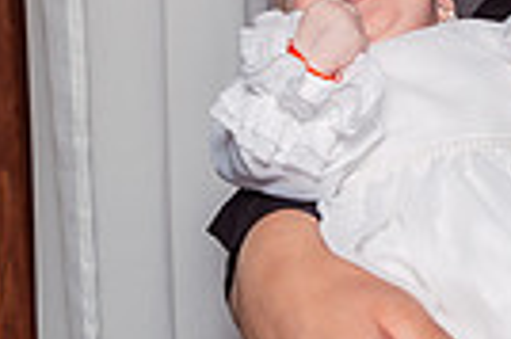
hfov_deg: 12.5
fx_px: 2311
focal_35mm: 163
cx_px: 472
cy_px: 53
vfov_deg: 8.4
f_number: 3.5
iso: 320
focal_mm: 36
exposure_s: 1/250
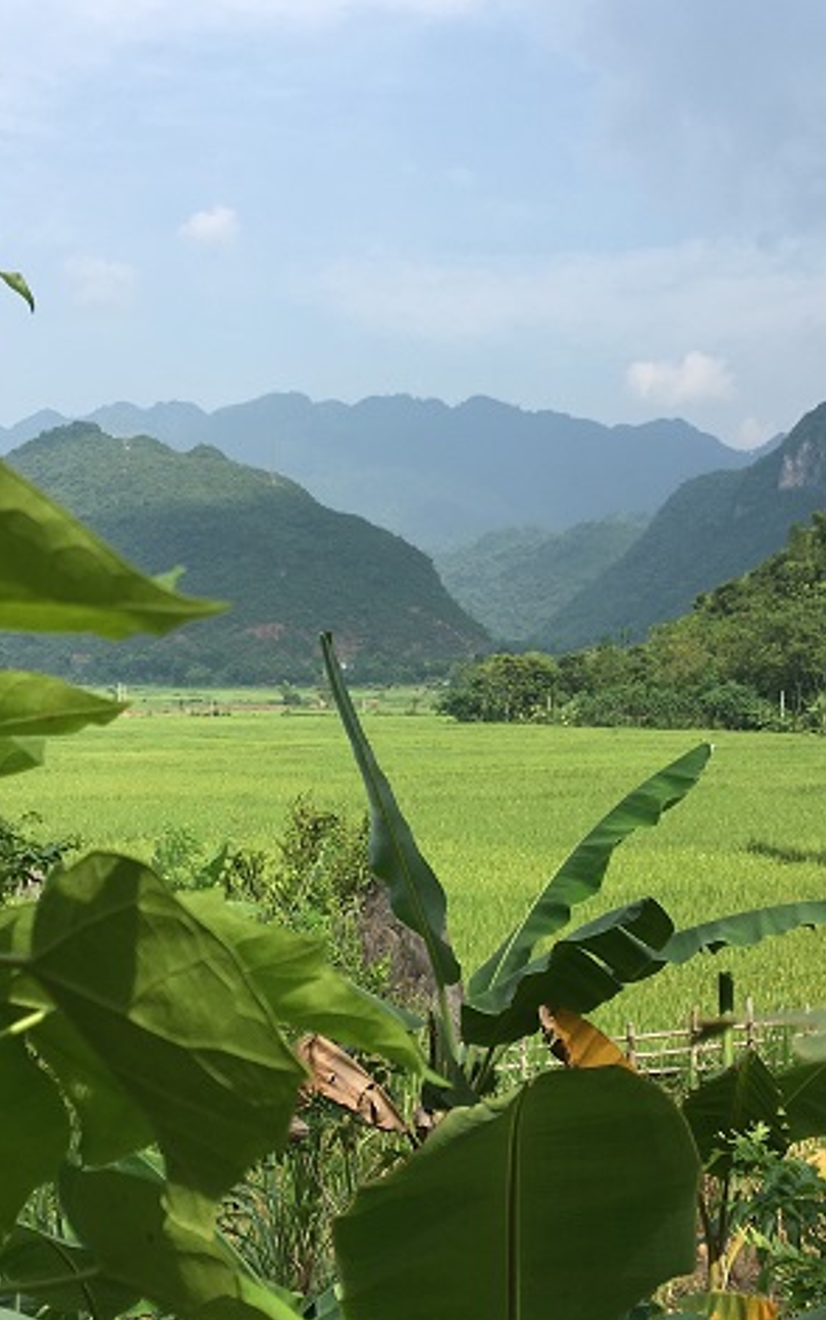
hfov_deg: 26.3
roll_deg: -0.2
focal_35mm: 49
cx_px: 444
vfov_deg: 41.0
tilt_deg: -0.5
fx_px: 1764
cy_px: 691
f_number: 2.2
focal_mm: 4.15
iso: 25
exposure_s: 1/1304
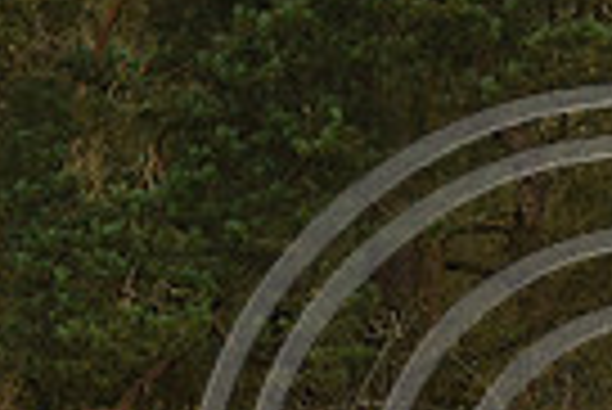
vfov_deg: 1.6
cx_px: 598
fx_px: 14516
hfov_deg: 2.4
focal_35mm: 853
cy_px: 482
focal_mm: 200
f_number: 4.5
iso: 560
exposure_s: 1/1250
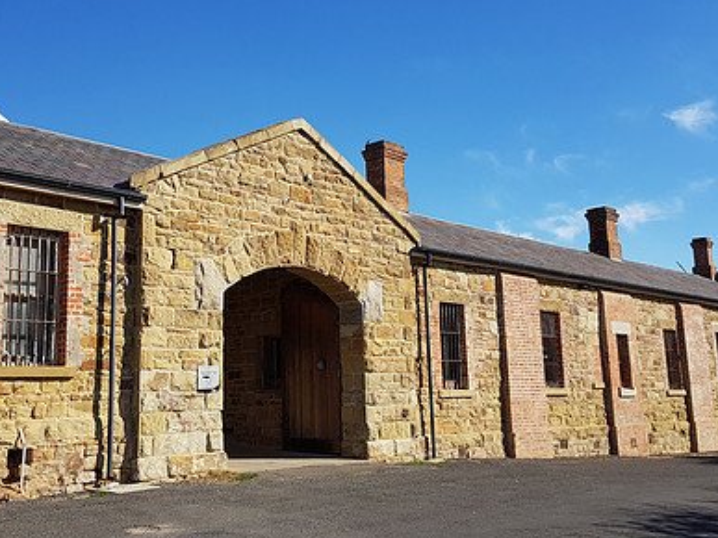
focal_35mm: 39
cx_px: 293
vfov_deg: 36.8
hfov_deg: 47.6
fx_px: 809
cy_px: 250
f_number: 1.7
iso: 40
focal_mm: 4.2
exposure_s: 1/2056
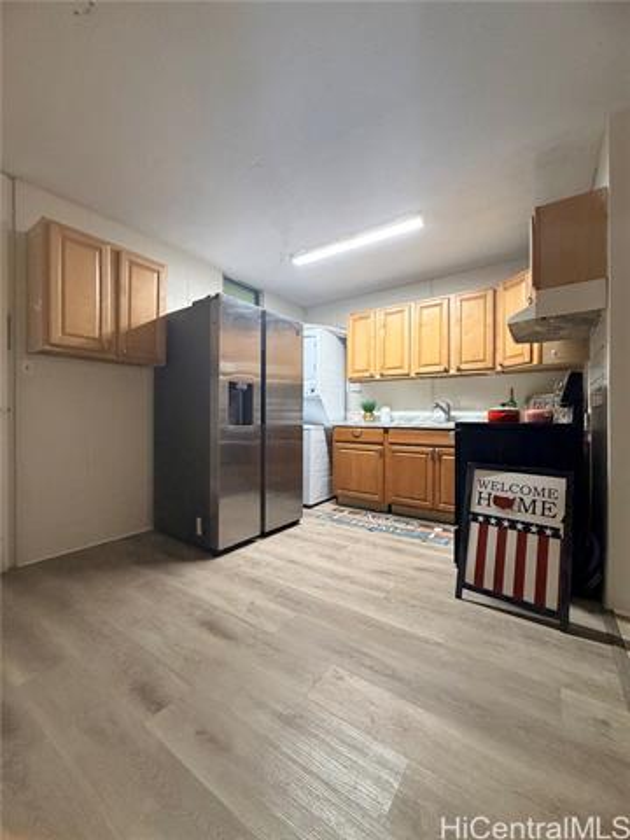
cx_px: 315
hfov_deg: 85.7
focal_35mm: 14
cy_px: 420
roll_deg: -0.4
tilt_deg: -0.4
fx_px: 340
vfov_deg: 102.1
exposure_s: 1/60
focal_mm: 2.22
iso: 250
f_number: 2.2
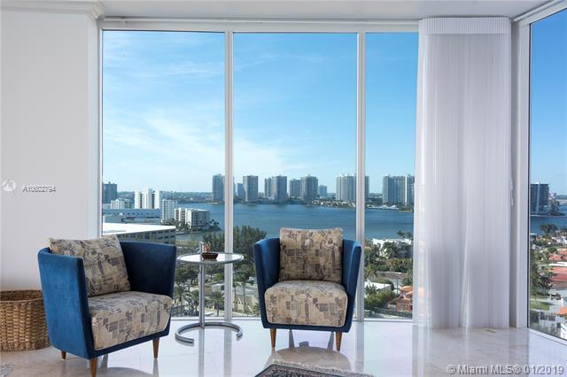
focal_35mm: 32
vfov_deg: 41.1
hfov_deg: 58.7
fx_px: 504
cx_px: 284
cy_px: 188
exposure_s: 1/60
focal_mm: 32
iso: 100
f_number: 10
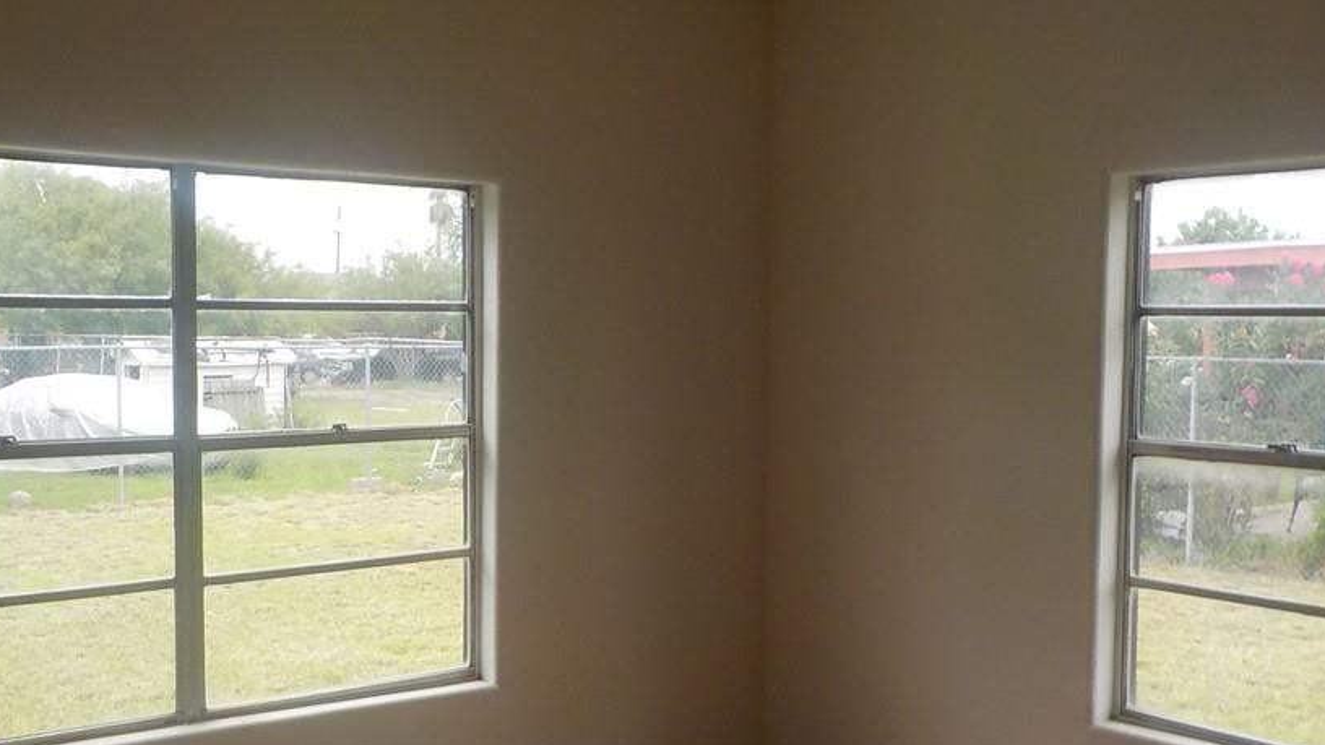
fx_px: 1440
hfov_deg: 49.3
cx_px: 606
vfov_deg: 29.0
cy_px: 440
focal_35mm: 41
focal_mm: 4.1
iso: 125
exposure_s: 1/320
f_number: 3.3
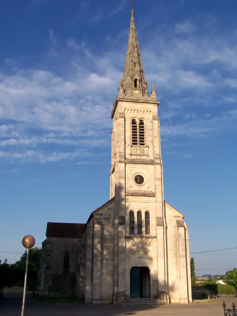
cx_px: 118
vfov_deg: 49.0
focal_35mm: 38
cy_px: 158
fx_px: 347
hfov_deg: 37.7
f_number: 4
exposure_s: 1/640
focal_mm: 6.3
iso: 80
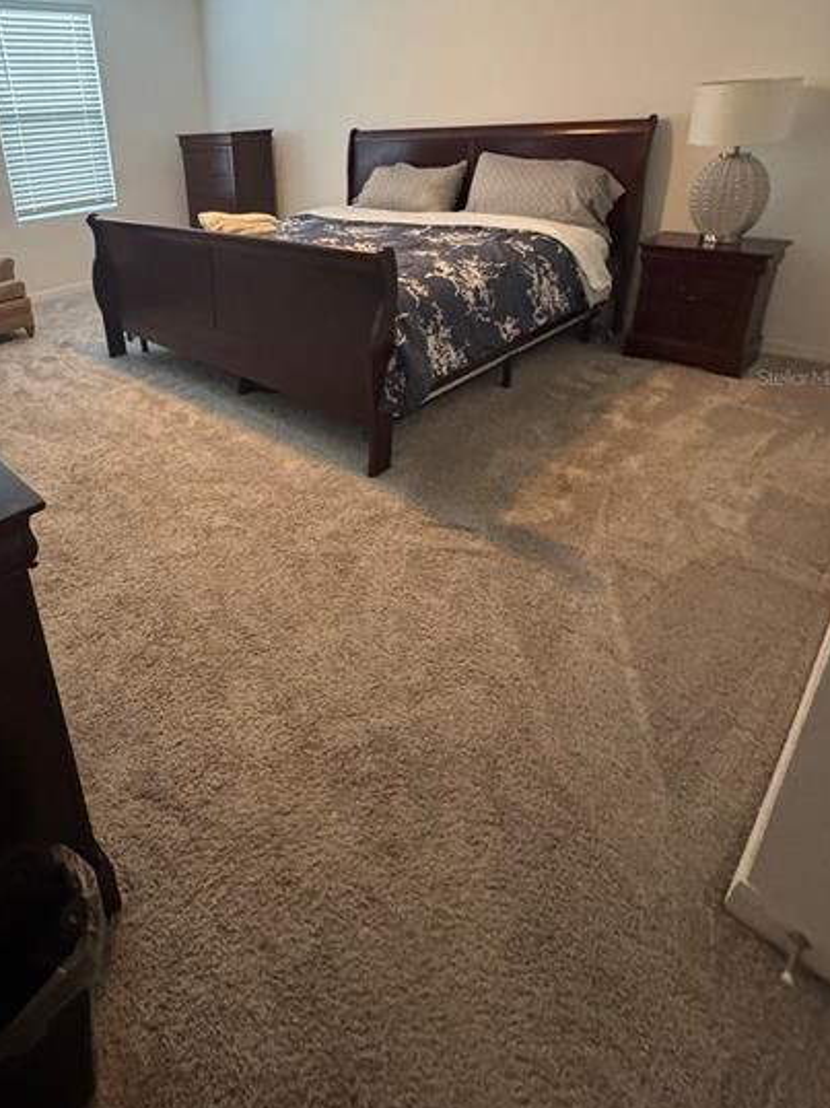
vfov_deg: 79.3
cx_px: 257
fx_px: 640
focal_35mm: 20
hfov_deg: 63.7
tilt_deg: -20.6
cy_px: 377
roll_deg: +4.2
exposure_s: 1/60
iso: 1250
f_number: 2.2
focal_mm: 2.22
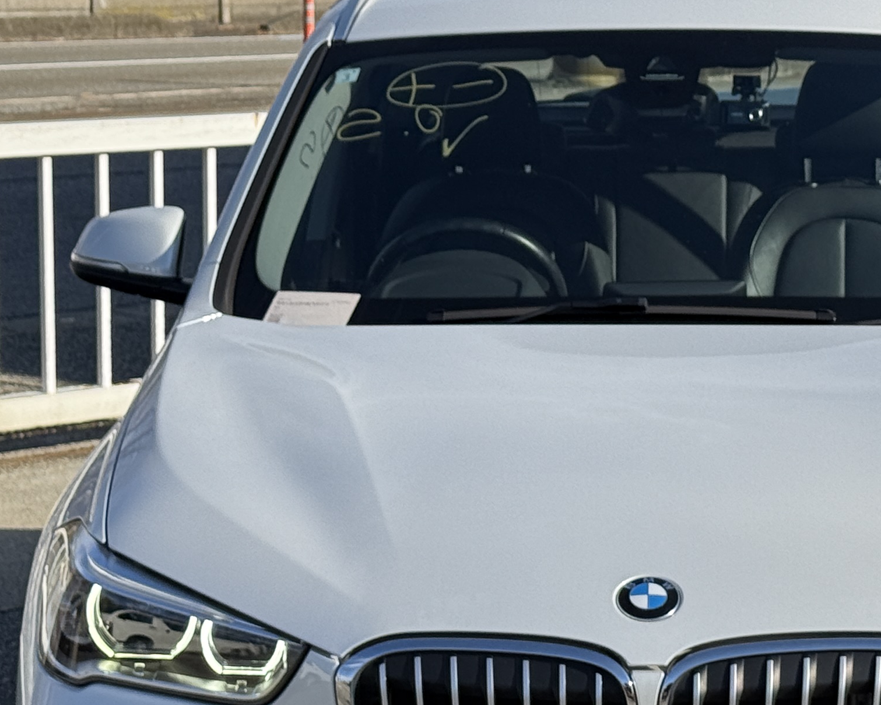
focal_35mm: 125
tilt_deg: -9.7
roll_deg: -1.1
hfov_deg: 15.3
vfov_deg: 12.3
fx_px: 3259
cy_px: 479
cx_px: 650
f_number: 1.78
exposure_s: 1/4878
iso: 64
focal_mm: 6.76
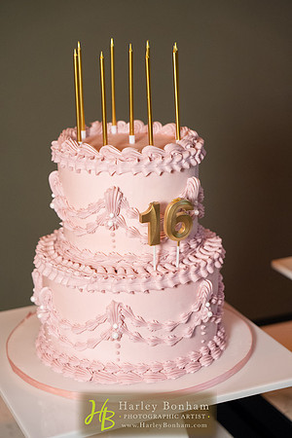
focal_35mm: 77
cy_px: 219
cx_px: 146
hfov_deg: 17.7
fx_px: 937
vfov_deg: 26.3
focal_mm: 77
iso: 3200
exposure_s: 1/160
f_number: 4
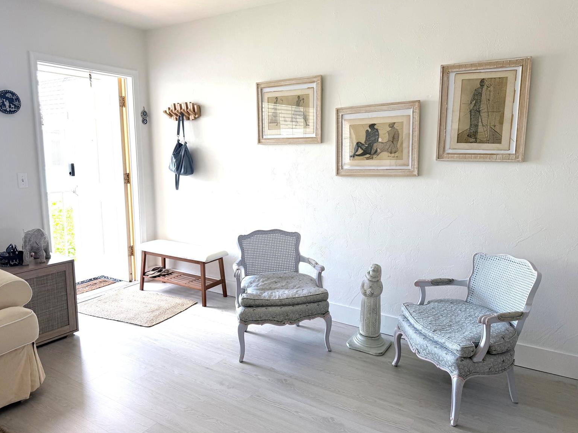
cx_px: 280
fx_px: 417
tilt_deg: -7.2
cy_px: 212
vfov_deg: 54.9
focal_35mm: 25
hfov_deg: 69.4
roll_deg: +0.9
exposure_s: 1/179
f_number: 1.78
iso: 80
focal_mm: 6.76
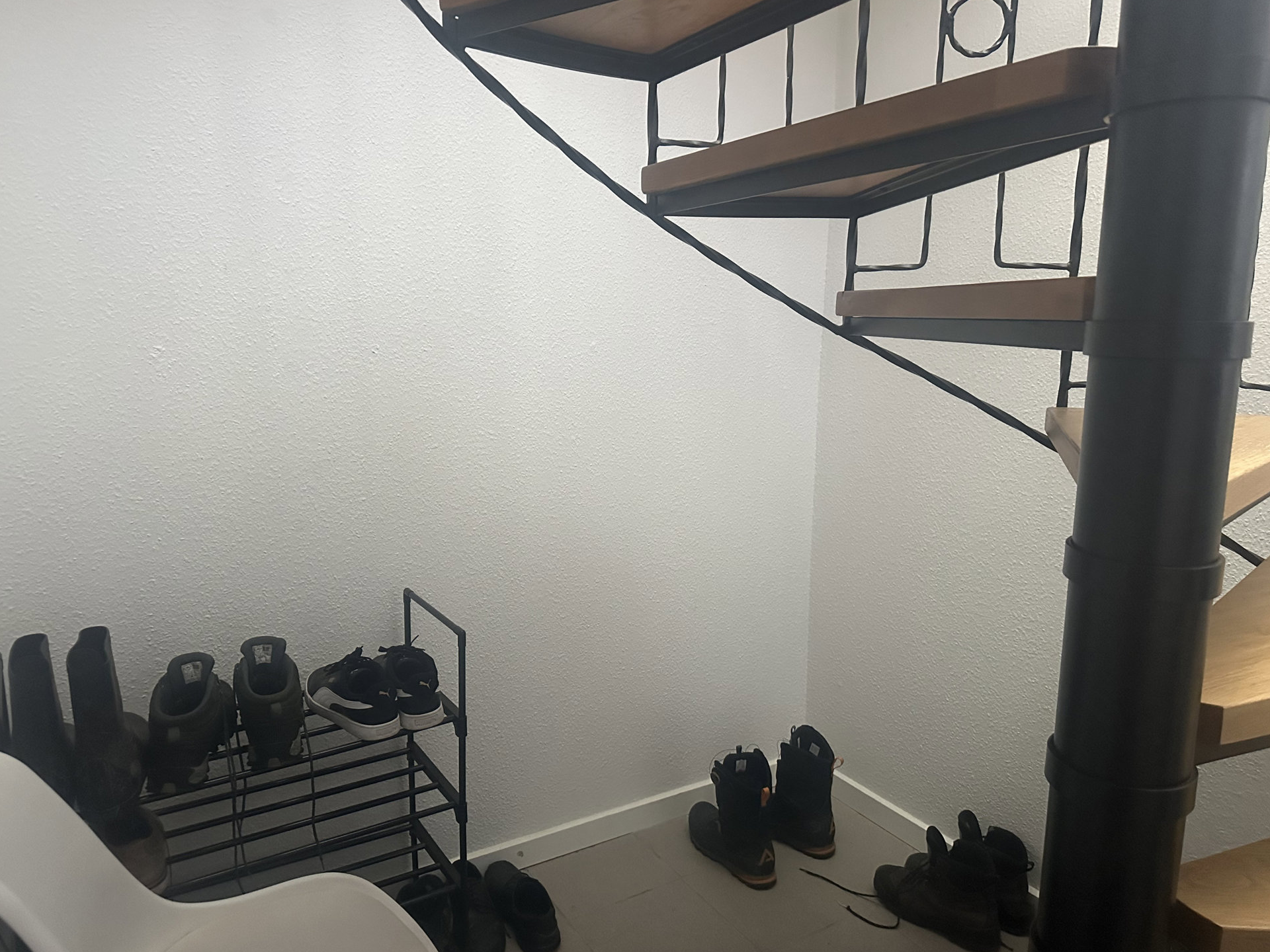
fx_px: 917
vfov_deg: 54.9
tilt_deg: -11.6
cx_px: 622
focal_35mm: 25
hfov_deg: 69.4
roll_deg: +0.1
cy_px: 476
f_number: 1.78
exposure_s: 1/60
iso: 800
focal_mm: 6.86
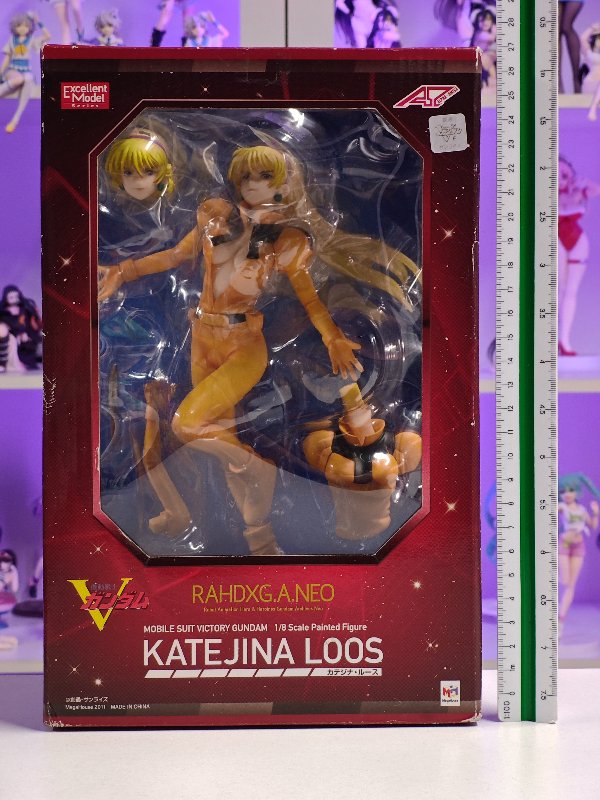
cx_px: 300
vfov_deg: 24.4
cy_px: 400
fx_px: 1849
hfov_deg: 18.4
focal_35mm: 80
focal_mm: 7.48
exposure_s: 1/14.1
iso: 400
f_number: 2.4
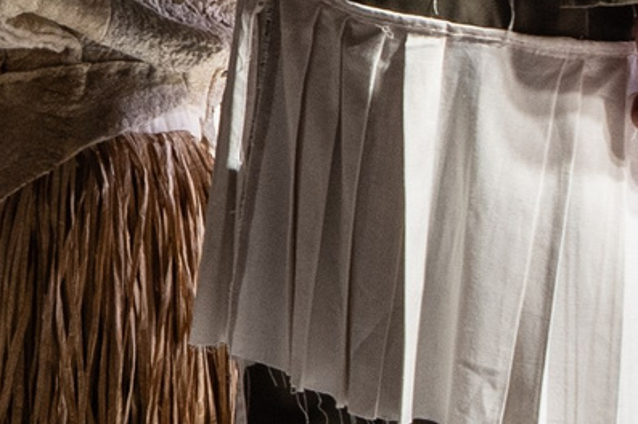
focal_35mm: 360
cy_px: -386
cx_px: -964
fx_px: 6375
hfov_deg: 5.5
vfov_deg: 3.8
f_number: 4.5
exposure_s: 1/60
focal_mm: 33
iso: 200
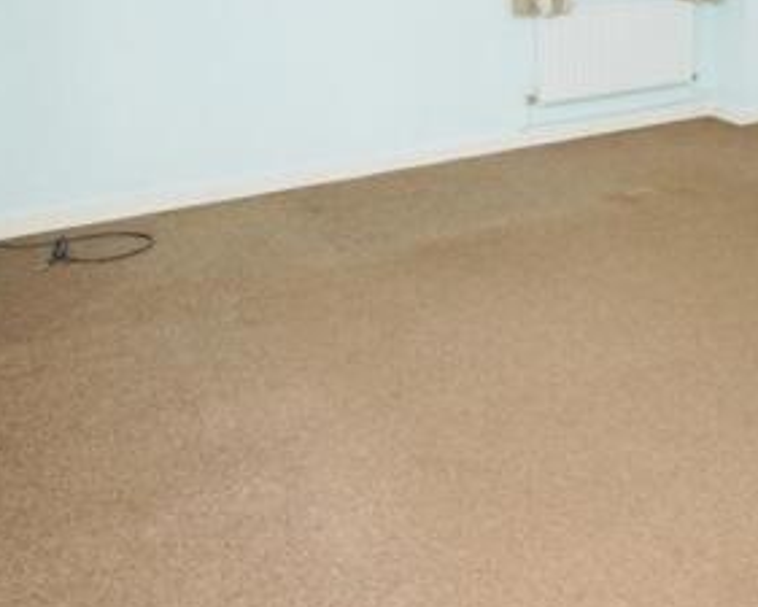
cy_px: 90
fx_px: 810
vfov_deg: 38.9
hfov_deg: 47.4
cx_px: 608
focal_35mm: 36
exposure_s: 1/160
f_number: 4
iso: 400
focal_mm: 11
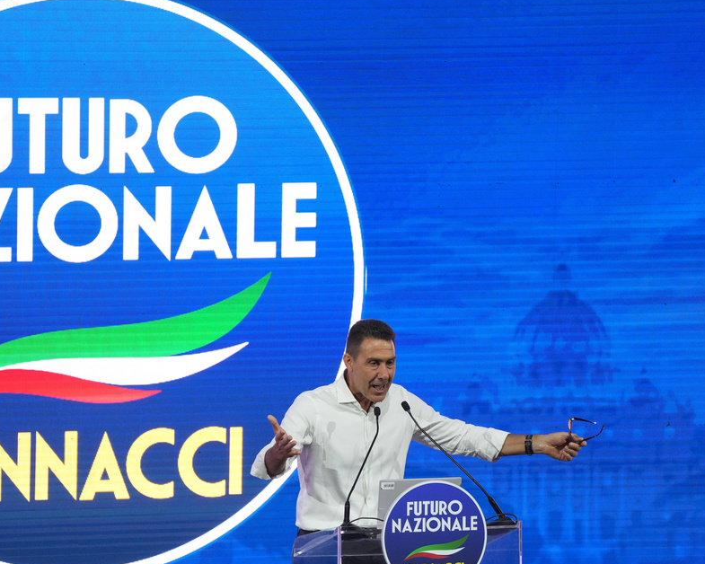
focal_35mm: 426
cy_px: 295
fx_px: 8889
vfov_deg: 3.6
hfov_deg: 4.5
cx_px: 272
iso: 3200
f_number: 5.6
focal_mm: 348
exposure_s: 1/1000
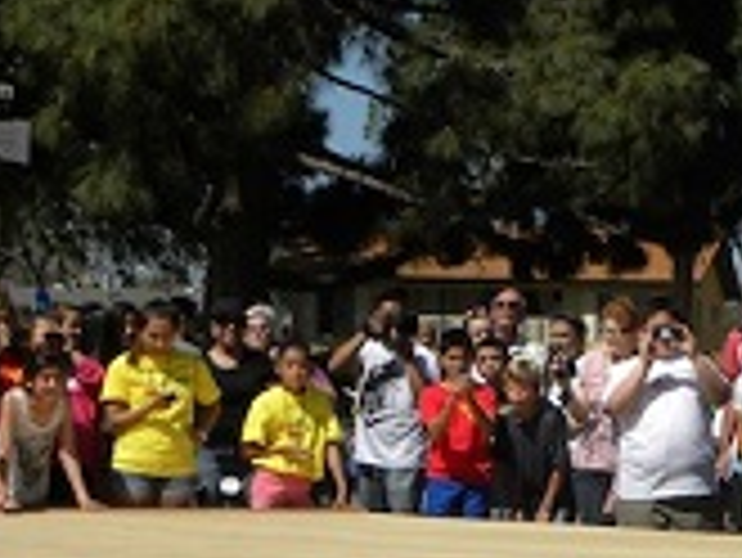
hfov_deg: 12.2
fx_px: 3432
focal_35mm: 160
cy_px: 513
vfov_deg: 9.2
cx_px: 711
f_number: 6.3
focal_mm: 11.8
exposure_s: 1/425
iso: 64
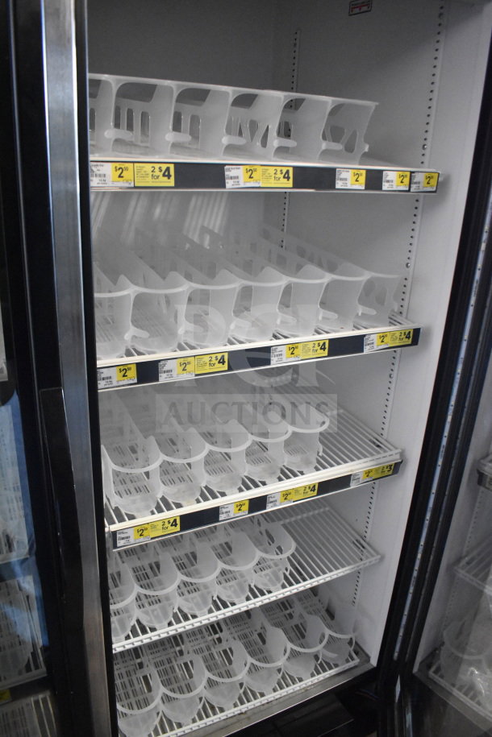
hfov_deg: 47.9
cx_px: 246
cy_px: 368
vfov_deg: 67.4
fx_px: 553
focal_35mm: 27
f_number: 3.5
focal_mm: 18
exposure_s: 1/50
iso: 6400
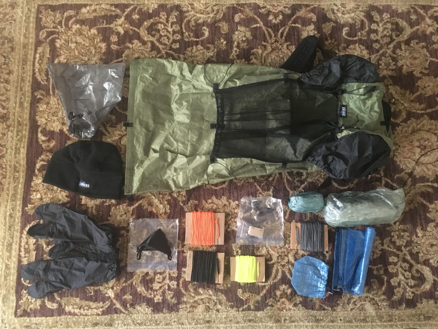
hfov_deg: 61.7
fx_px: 367
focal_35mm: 29
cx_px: 219
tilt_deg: -82.1
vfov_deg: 48.2
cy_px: 164
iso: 320
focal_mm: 4.15
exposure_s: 1/15
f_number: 2.2
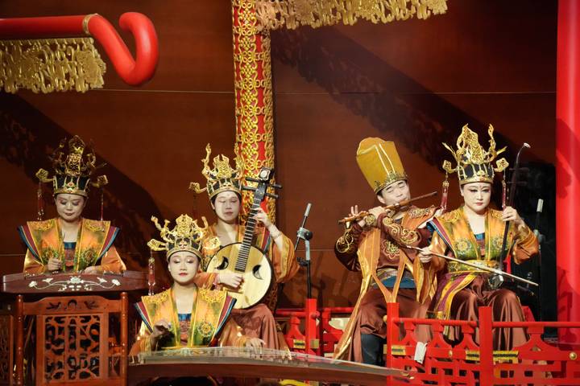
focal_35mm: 223
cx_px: 290
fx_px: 3592
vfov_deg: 6.2
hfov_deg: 9.2
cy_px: 193
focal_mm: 223
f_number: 7.1
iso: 10000
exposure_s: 1/250
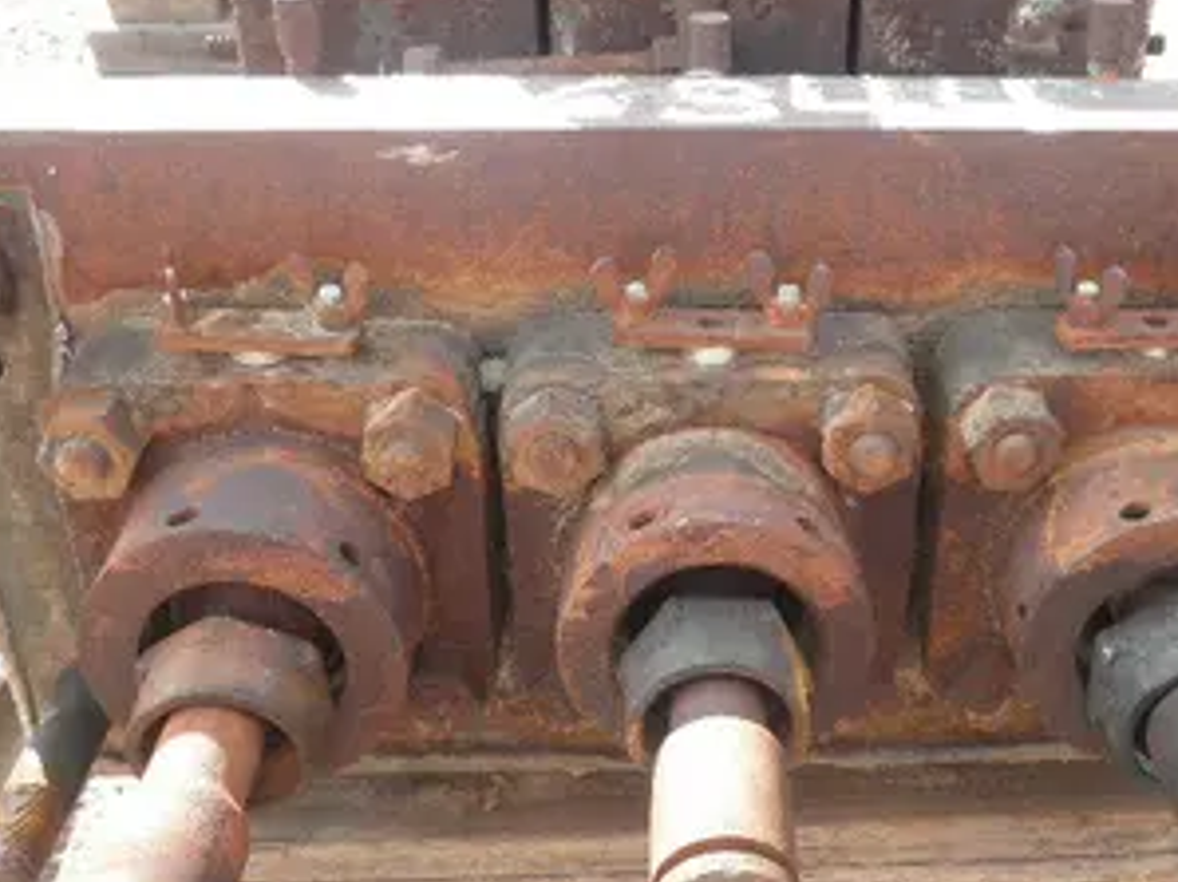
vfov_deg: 30.8
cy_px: 502
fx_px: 1598
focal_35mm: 47
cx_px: 739
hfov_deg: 40.2
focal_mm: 6.1
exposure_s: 1/100
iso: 64
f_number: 3.2
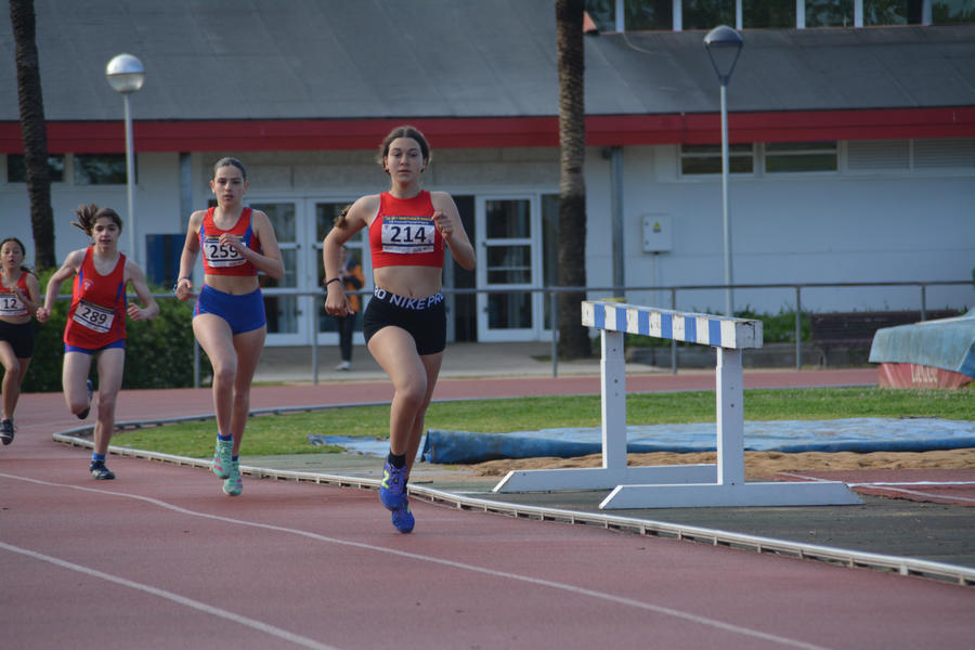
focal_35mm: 300
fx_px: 8124
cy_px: 325
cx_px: 488
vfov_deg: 4.6
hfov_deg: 6.9
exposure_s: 1/1000
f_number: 6.3
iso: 500
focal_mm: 200
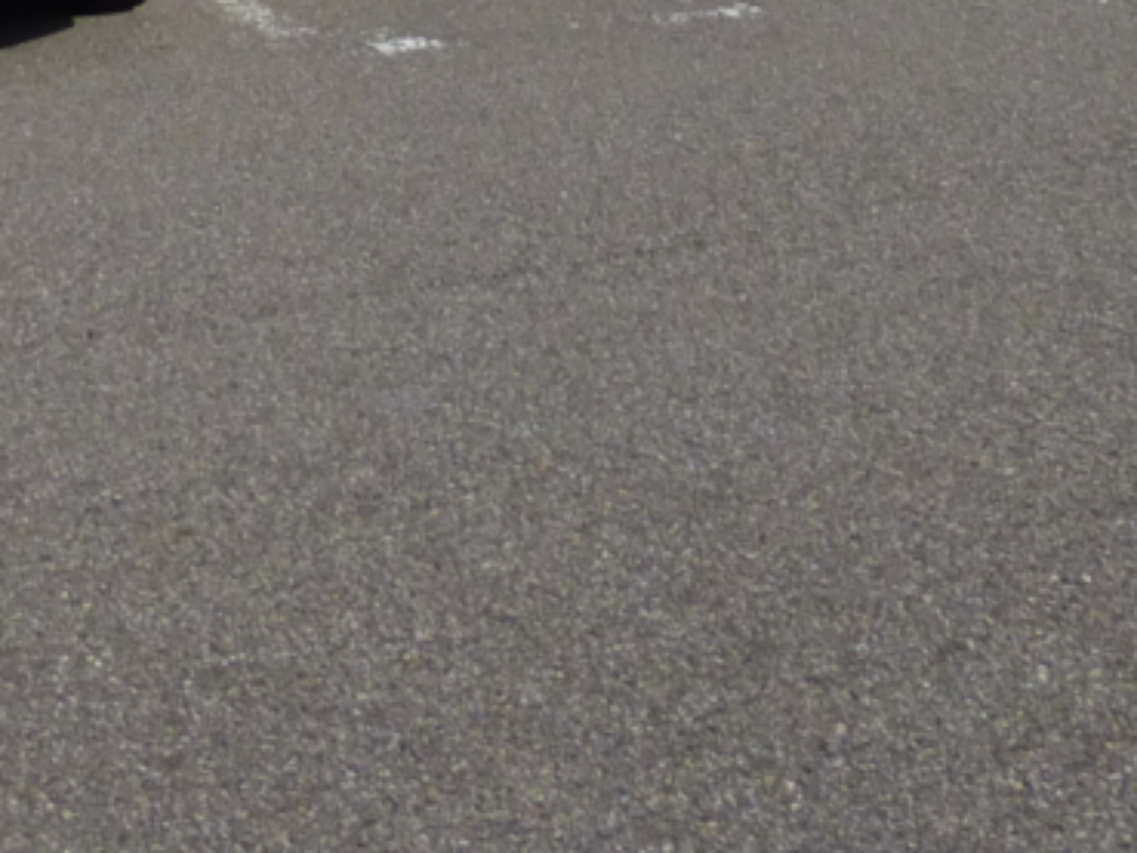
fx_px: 3417
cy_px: -853
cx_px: 653
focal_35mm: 104
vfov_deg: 12.5
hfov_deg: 18.9
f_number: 4
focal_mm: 4.3
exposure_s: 1/1300
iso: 100
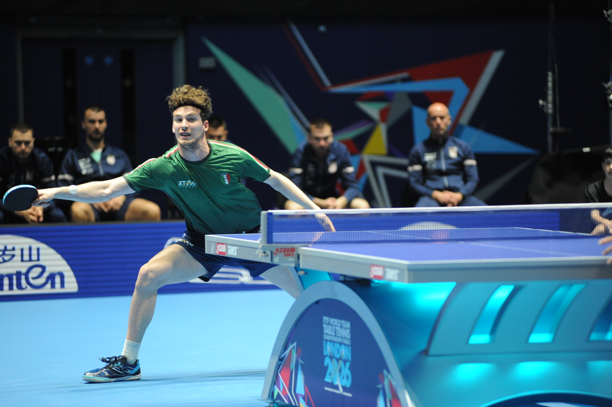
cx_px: 306
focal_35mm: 200
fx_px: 3398
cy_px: 204
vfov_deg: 6.9
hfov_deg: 10.3
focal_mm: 200
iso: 3200
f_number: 2.8
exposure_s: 1/800
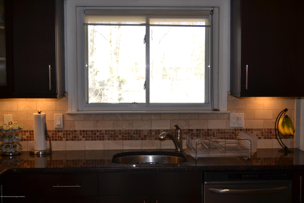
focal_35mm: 45
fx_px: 380
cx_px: 152
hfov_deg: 43.6
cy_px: 102
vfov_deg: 29.9
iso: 400
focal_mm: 30
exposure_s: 1/80
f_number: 4.5
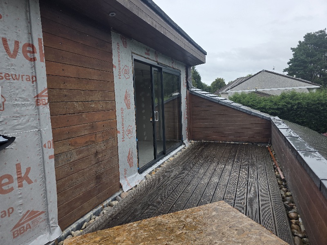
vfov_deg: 58.9
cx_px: 164
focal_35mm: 23
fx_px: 217
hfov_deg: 73.9
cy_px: 122
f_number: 1.7
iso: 80
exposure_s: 1/2000
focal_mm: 6.3
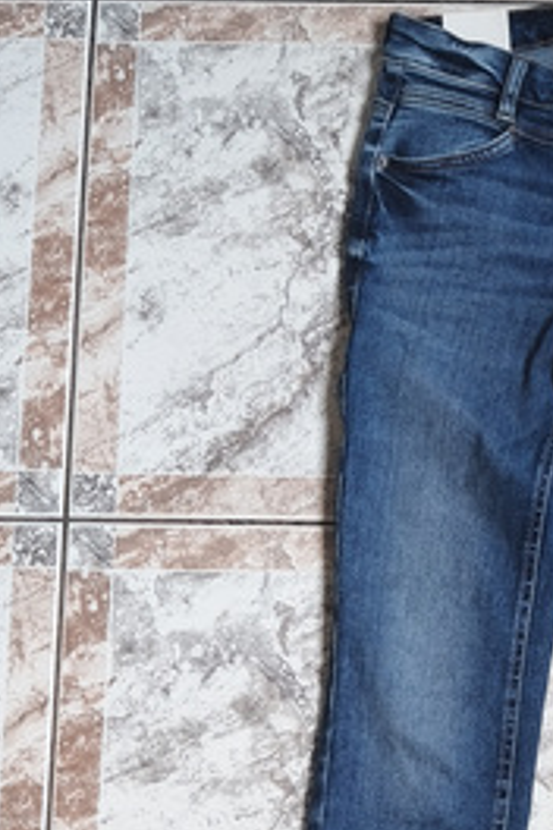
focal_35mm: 69
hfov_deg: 19.1
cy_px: 667
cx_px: 577
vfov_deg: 28.6
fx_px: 1590
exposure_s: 1/50
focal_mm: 6.18
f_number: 1.65
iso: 400
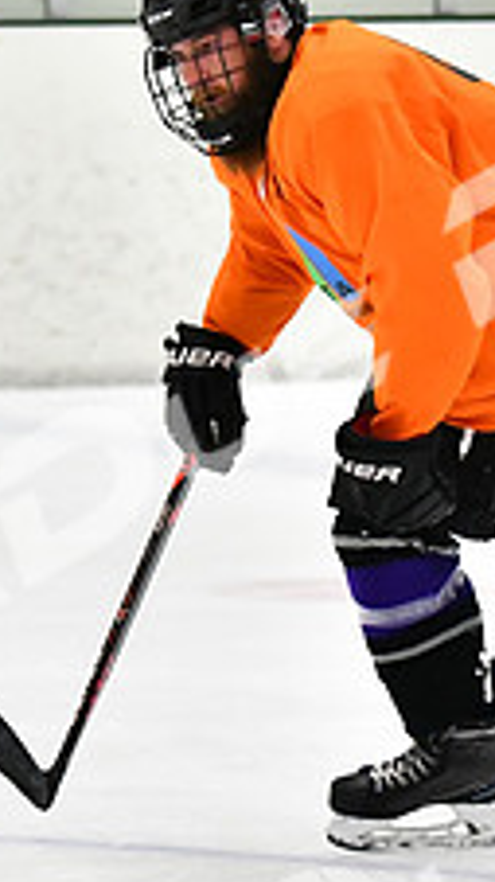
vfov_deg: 4.9
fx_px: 10368
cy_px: 384
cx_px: 230
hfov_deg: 2.7
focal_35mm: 444
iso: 6400
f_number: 2.8
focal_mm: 110
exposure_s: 1/1600
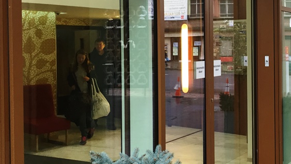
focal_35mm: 56
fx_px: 432
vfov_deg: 21.3
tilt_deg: -1.6
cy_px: 51
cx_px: 236
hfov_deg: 35.9
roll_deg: +0.5
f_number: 2.2
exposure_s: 1/33
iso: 50
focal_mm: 4.15
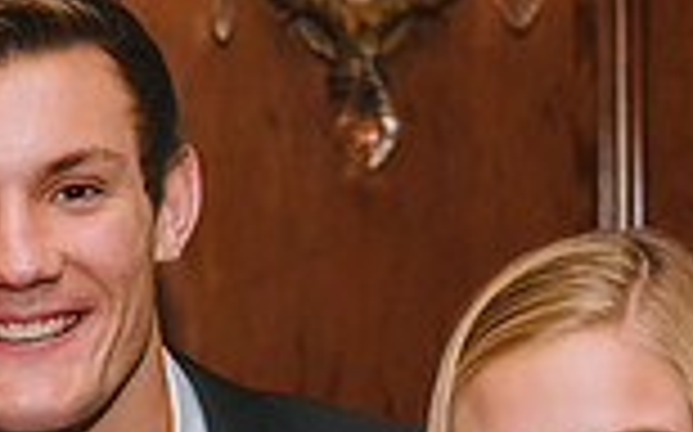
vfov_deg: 7.4
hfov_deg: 12.0
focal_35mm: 173
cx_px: 68
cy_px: 718
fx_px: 3265
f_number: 4
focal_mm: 45
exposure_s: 1/160
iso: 3200
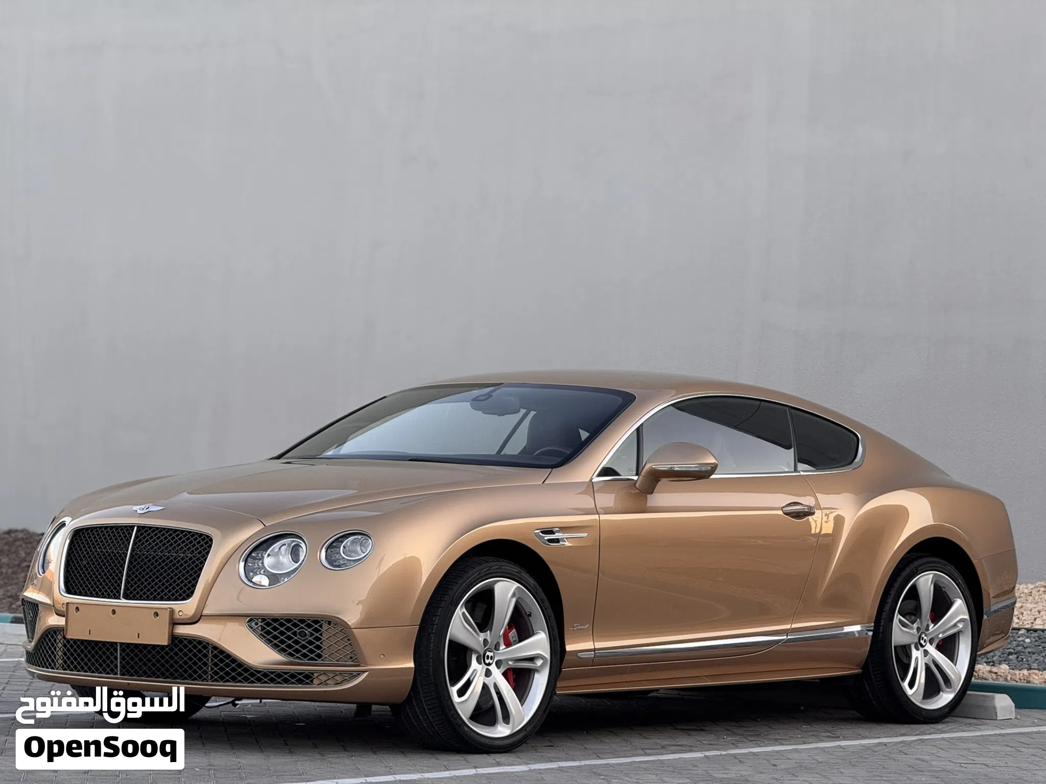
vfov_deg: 12.3
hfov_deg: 16.4
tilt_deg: +0.5
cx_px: 523
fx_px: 3626
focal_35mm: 120
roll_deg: -1.3
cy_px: 392
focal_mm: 15.66
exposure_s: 1/106
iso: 50
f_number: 2.8
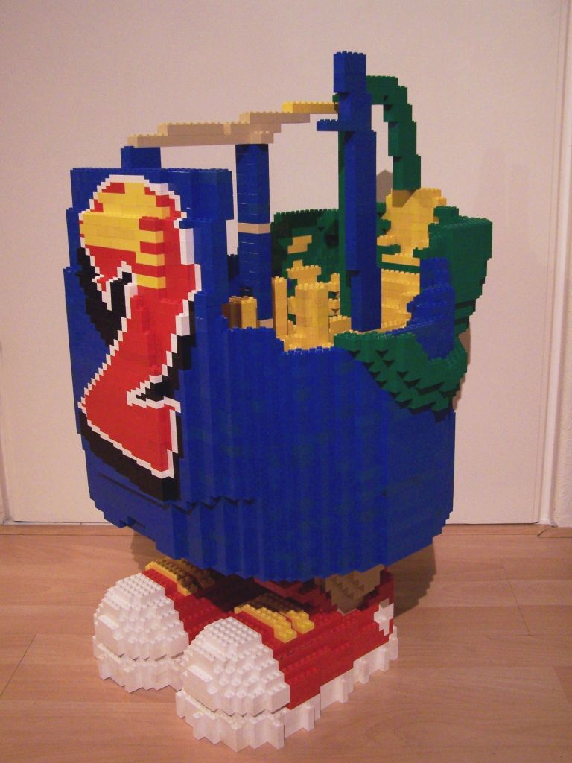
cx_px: 286
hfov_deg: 37.7
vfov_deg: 49.0
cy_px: 382
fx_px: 837
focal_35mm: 38
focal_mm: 6.3
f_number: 2.8
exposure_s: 1/8
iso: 140
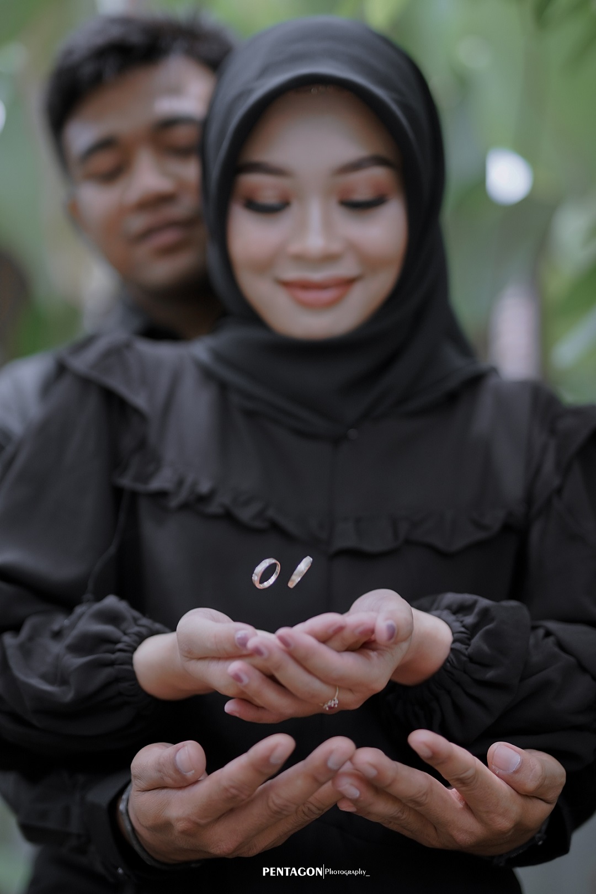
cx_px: 298
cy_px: 447
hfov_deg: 27.0
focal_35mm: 50
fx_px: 1242
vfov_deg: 39.6
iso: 250
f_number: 1.4
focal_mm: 50
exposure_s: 1/1000
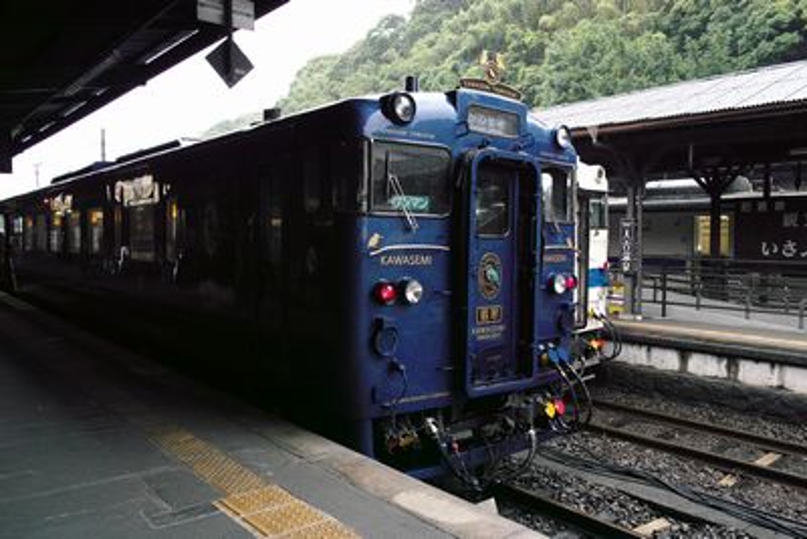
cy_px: 270
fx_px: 628
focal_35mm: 28
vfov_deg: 46.4
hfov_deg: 65.5
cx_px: 404
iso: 400
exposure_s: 1/30
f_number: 4
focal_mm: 19
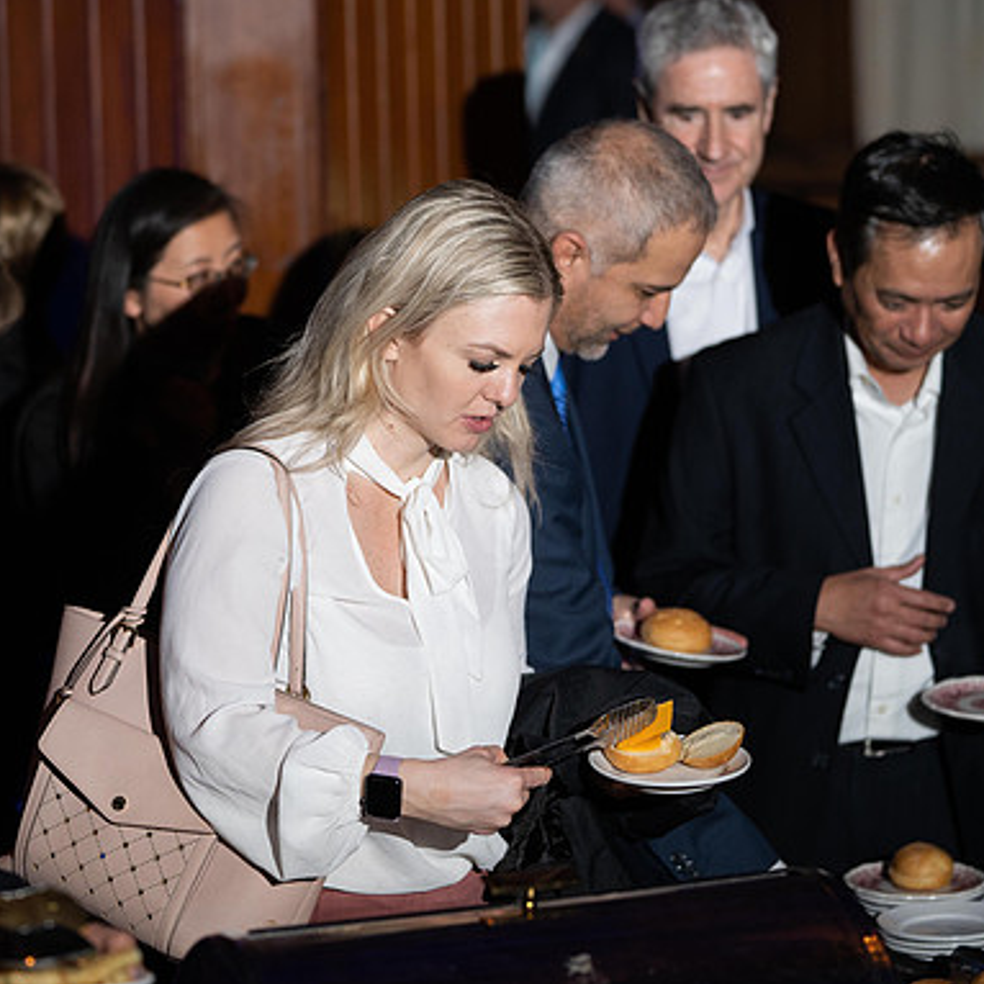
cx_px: 411
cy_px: 492
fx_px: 4052
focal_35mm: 126
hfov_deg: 13.8
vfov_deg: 13.8
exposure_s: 1/250
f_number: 2.8
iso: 1600
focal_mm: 98
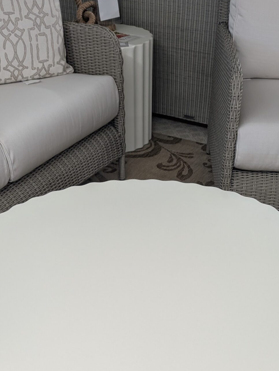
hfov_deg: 30.3
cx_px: 149
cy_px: 354
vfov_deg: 36.4
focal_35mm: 48
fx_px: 514
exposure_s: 1/40
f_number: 1.68
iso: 83
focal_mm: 6.9
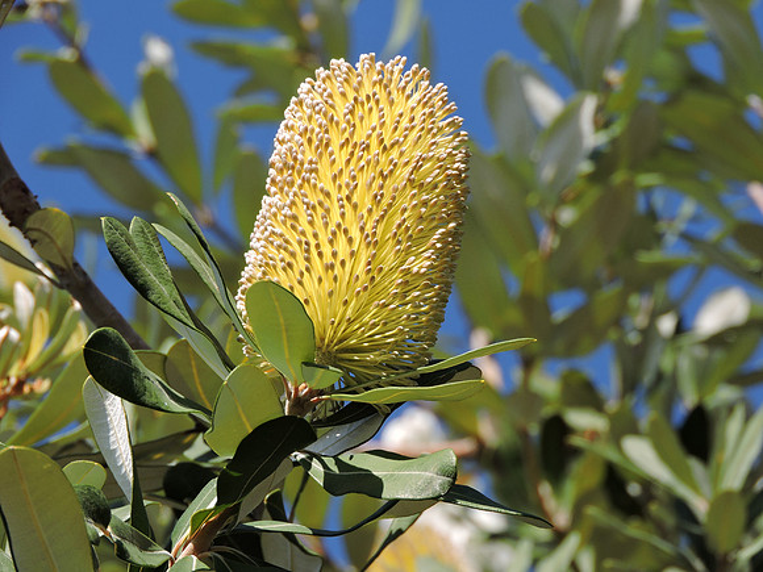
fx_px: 7935
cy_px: 286
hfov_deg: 5.5
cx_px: 382
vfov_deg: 4.1
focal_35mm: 360
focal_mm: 64.5
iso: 100
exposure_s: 1/320
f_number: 5.6
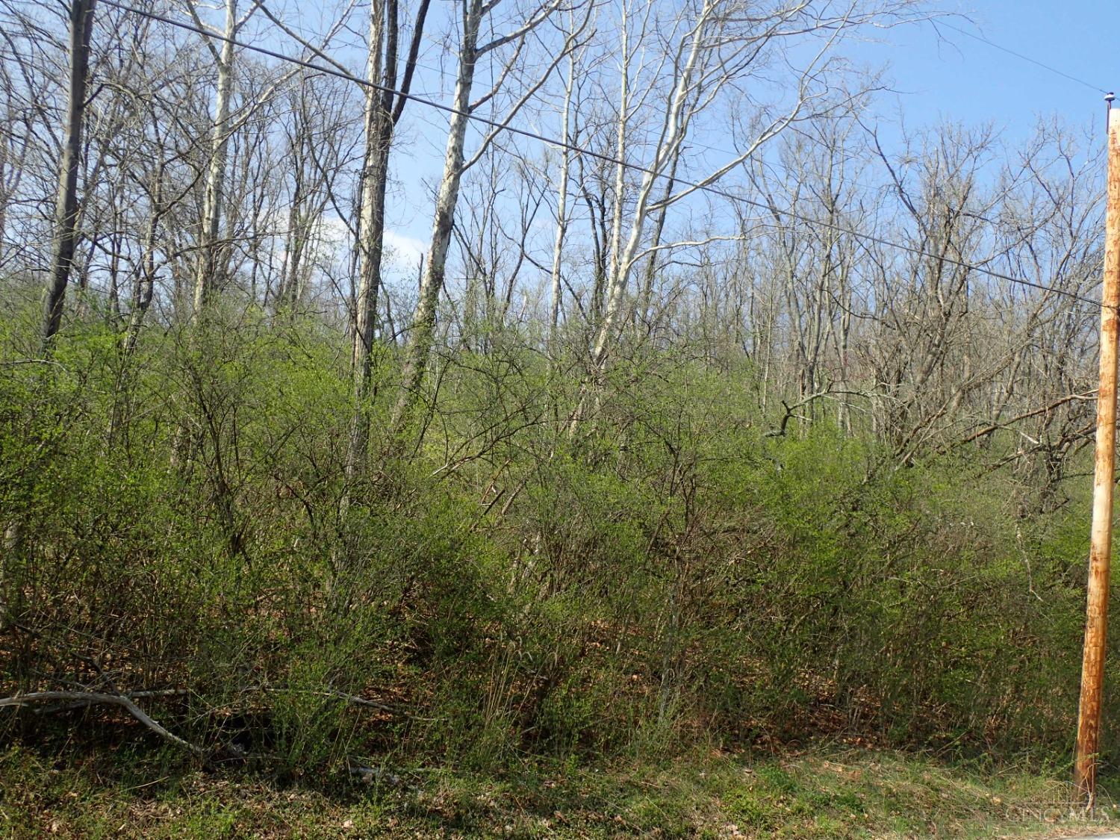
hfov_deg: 52.6
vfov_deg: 40.7
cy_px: 420
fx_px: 1132
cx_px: 560
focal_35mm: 35
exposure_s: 1/500
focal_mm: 6.42
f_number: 3.5
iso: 100
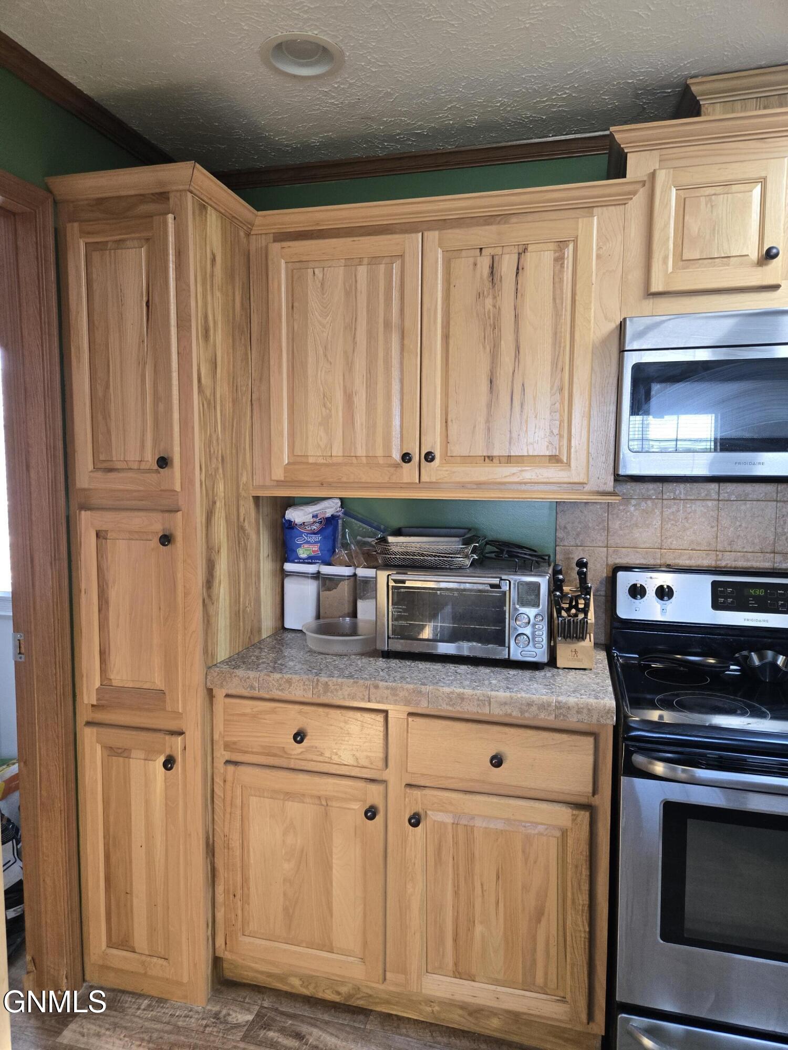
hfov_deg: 58.9
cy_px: 525
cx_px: 394
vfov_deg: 73.9
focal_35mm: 23
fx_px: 698
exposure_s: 1/120
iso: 250
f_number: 1.8
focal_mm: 5.4
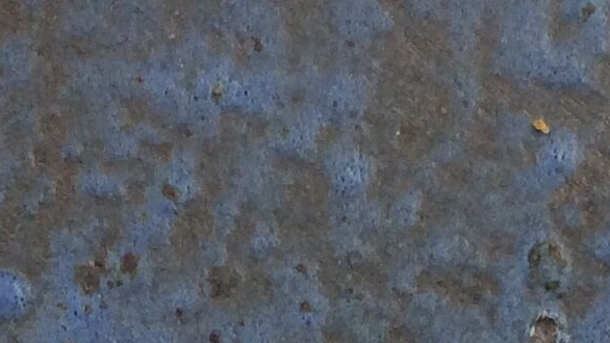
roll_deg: -0.9
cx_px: 378
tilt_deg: -8.4
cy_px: 841
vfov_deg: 6.5
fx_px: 2848
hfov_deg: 12.2
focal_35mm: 176
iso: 64
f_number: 2.2
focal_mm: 4.15
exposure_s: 1/100
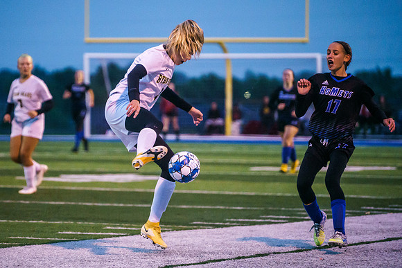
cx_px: 136
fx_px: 2983
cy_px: 118
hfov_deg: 7.7
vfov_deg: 5.1
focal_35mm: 267
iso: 8000
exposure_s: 1/800
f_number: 4
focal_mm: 200
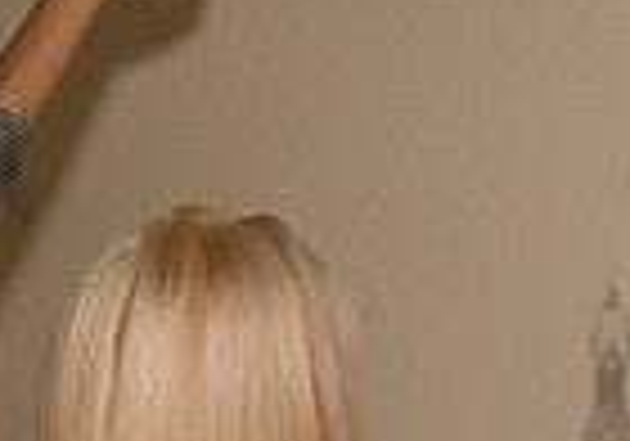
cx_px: 57
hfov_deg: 12.3
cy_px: 711
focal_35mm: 163
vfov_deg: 8.5
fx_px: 2897
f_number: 3.5
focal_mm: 34
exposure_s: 1/320
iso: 2500
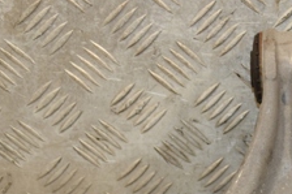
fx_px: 1459
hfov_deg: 11.3
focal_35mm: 180
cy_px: 259
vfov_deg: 7.5
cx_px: 285
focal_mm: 42
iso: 800
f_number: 5
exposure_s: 1/200
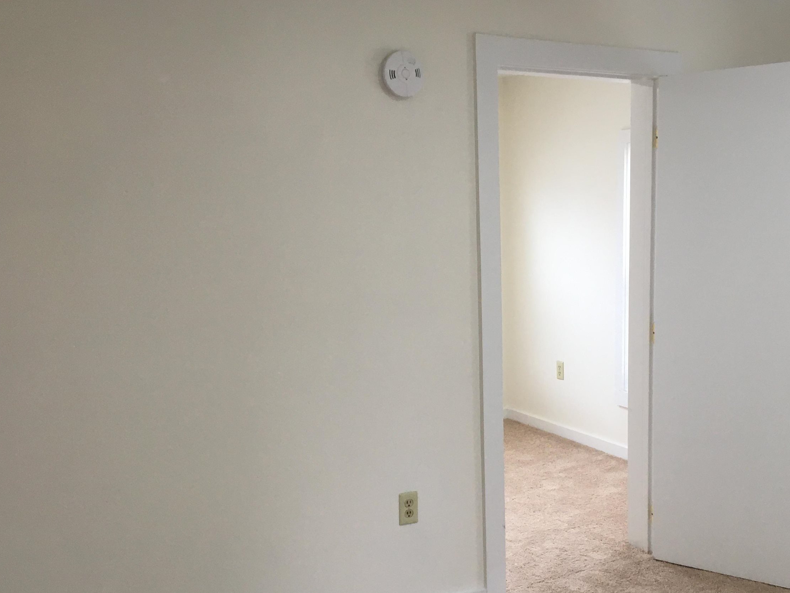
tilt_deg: -10.4
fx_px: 913
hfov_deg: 46.4
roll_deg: +1.0
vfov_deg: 35.8
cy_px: 369
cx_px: 489
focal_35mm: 40
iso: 32
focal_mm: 4.15
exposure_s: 1/30
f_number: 2.2
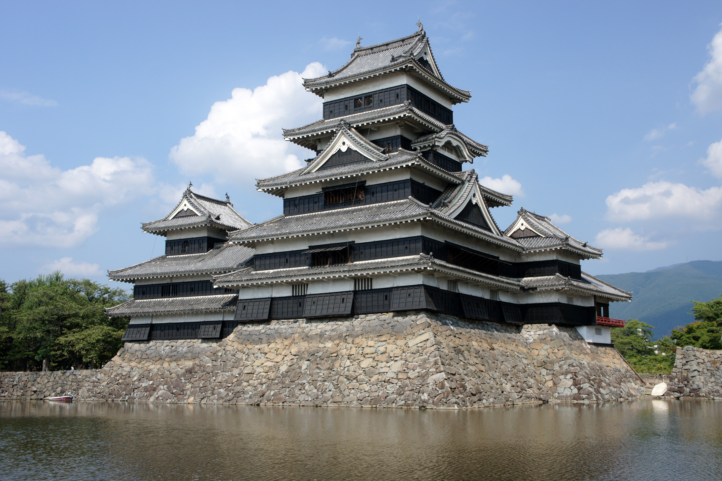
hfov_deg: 49.6
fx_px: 782
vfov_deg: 34.2
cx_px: 361
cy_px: 240
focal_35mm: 39
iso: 200
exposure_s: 1/125
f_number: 9
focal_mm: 26
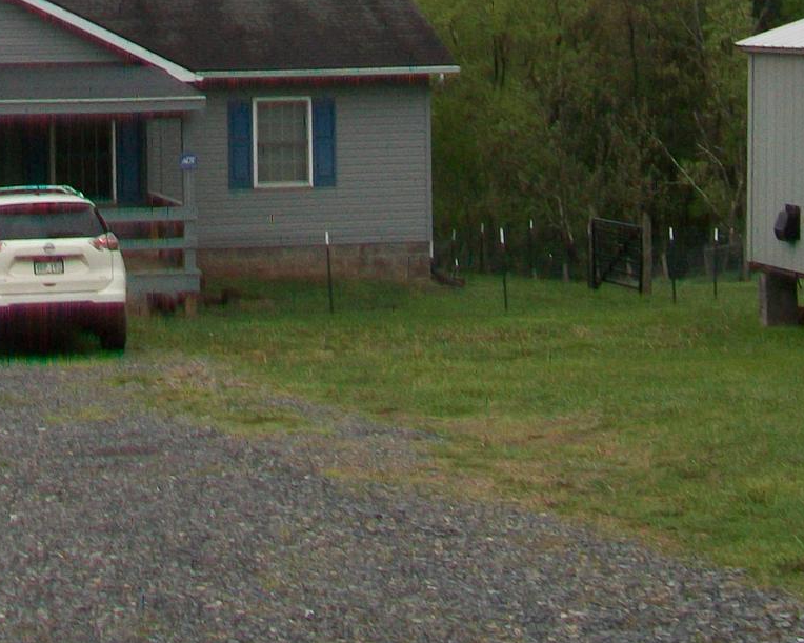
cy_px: -21
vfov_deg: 16.8
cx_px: -45
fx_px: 2118
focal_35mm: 89
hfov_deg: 20.6
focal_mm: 6.1
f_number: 4.9
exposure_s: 1/320
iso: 64
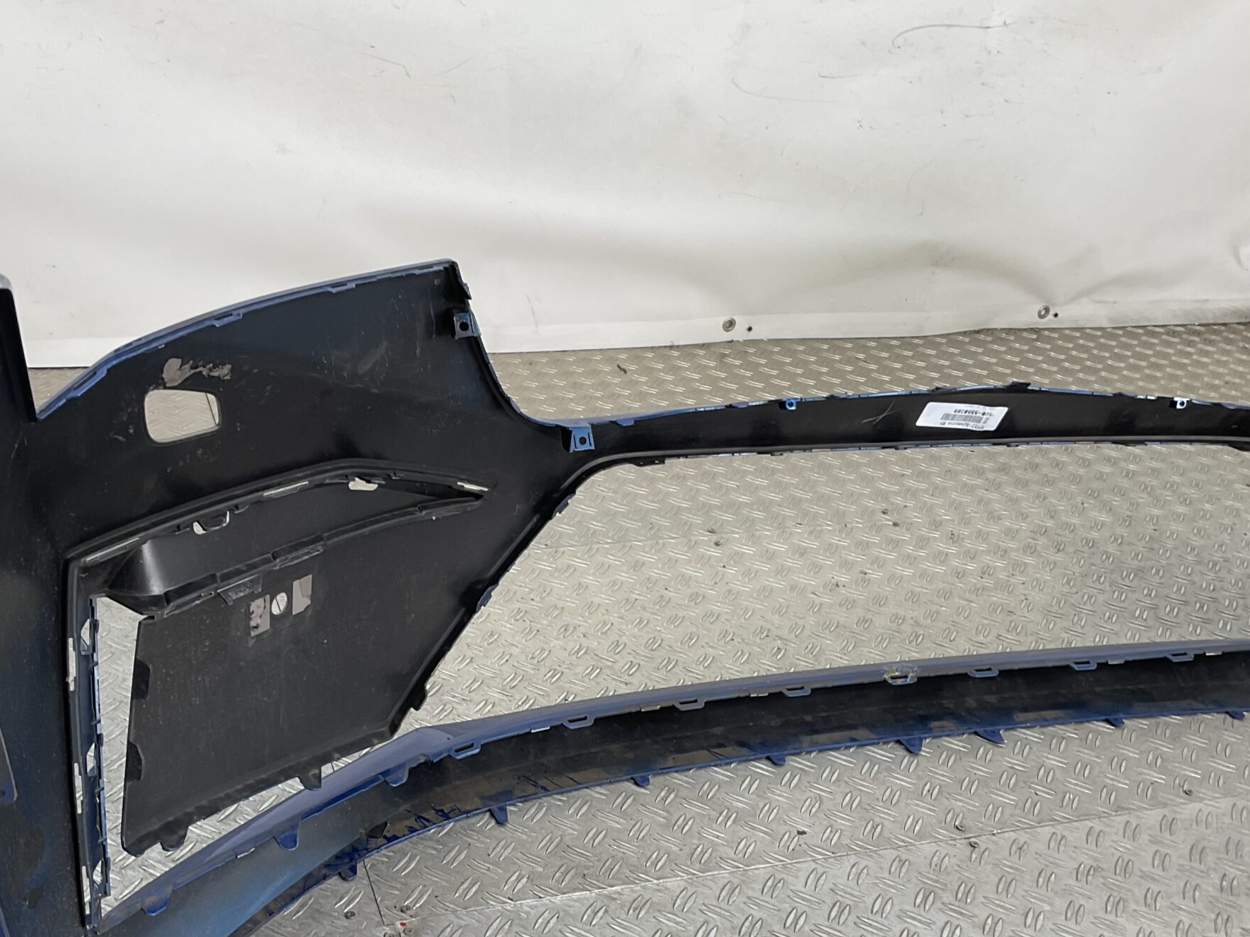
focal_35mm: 42
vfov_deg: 34.0
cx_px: 556
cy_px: 629
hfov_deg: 44.7
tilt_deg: -31.4
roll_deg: -8.8
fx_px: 1517
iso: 16
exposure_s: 1/103
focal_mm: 3
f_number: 1.8
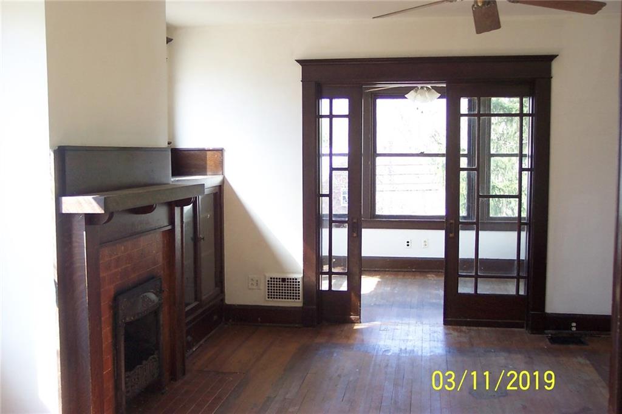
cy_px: 207
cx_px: 311
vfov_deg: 35.0
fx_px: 656
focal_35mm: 38
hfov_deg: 50.7
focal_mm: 8
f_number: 2.8
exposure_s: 1/60
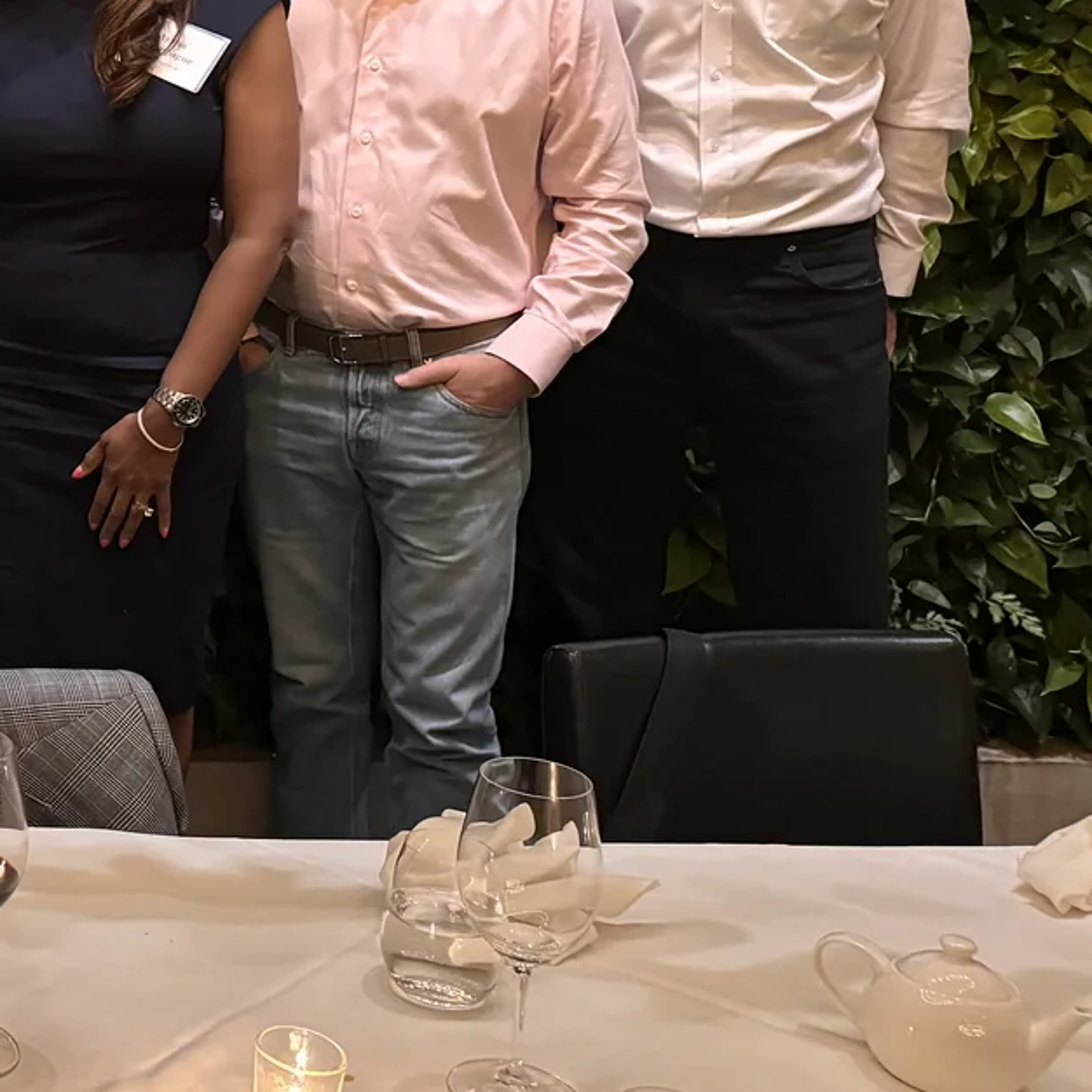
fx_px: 2177
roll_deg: +0.2
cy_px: 201
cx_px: -464
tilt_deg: -9.7
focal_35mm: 61
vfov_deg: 27.5
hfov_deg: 23.5
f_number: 1.78
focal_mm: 6.76
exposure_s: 1/30
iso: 1250
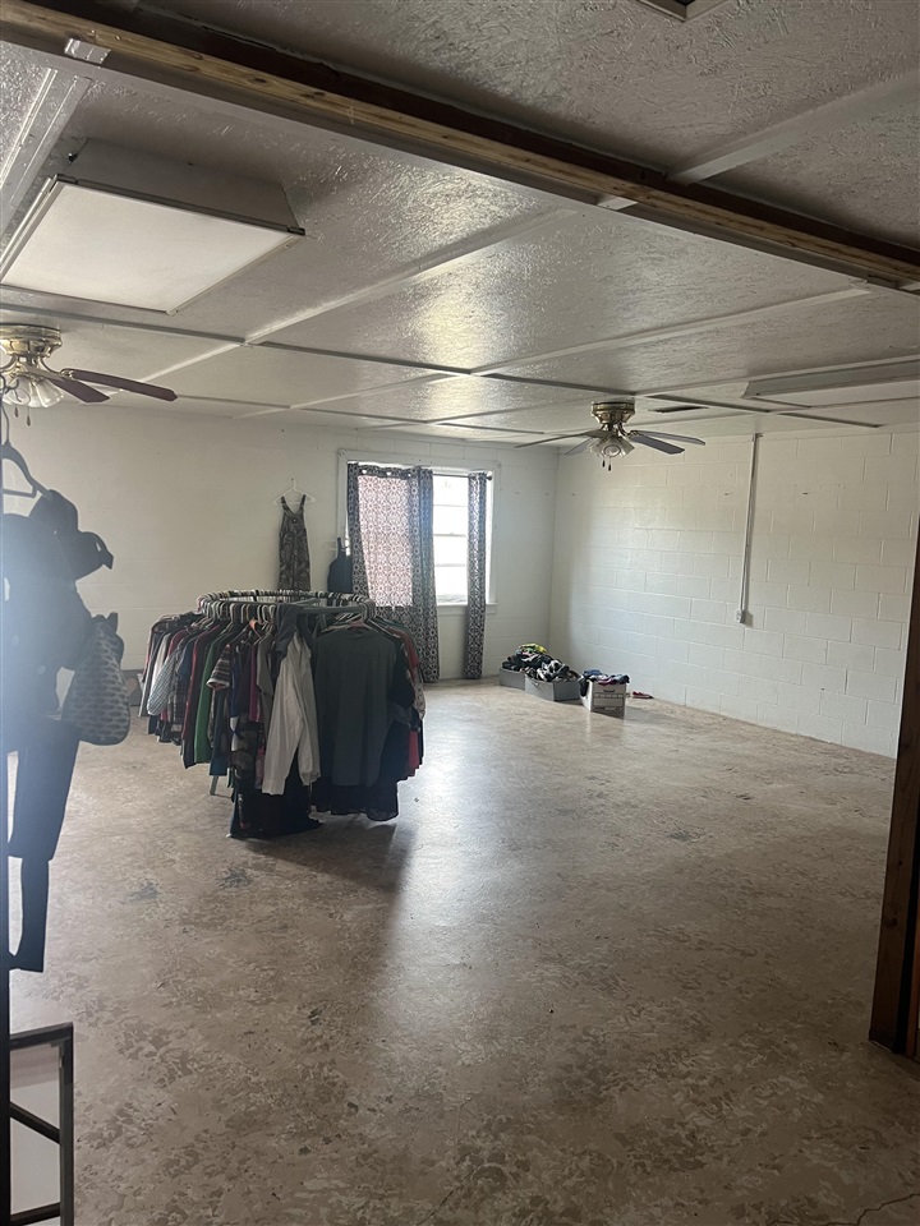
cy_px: 613
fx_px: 921
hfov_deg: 53.1
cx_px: 460
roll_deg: -2.5
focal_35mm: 26
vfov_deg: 67.3
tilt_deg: -6.5
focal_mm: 5.7
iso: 160
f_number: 1.5
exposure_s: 1/60
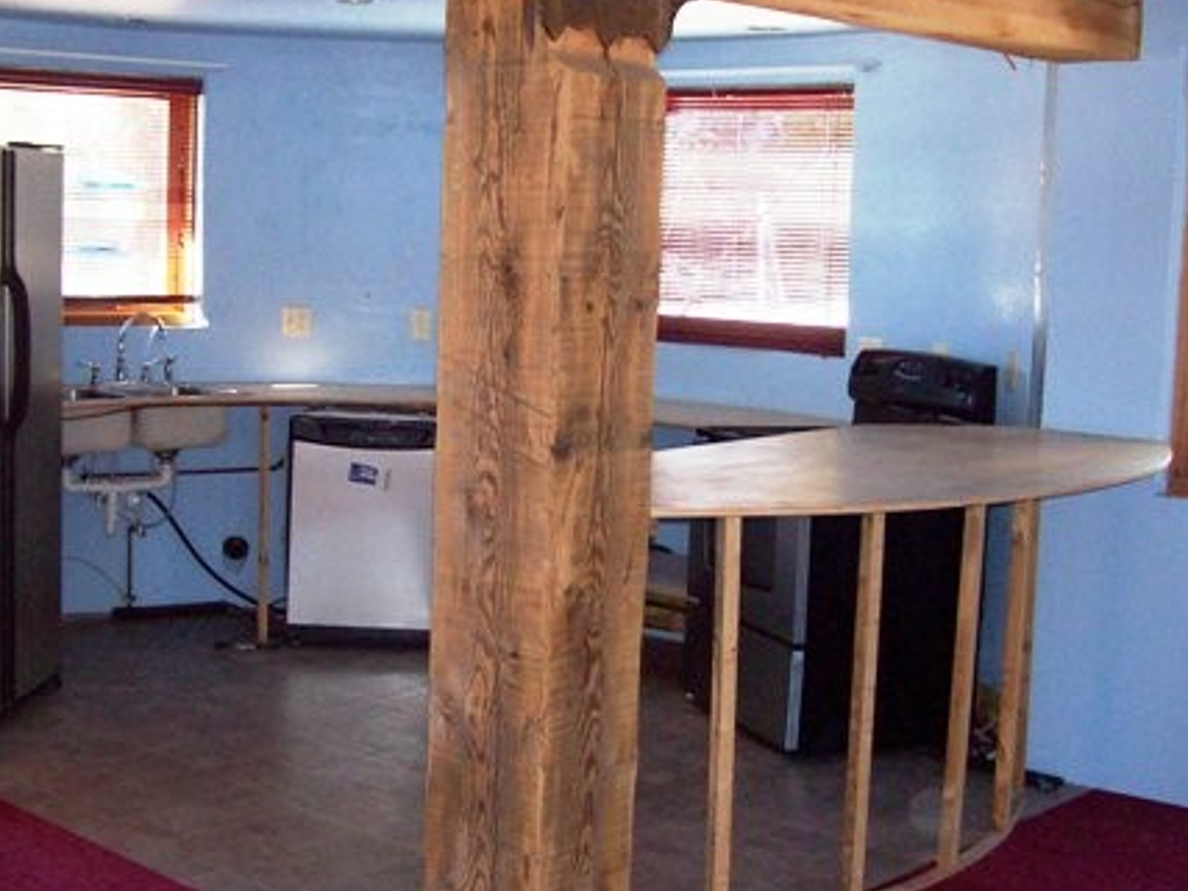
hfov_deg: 35.3
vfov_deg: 27.0
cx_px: 415
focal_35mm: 54
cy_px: 451
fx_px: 1853
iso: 140
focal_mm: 6
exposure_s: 1/64
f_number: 2.7
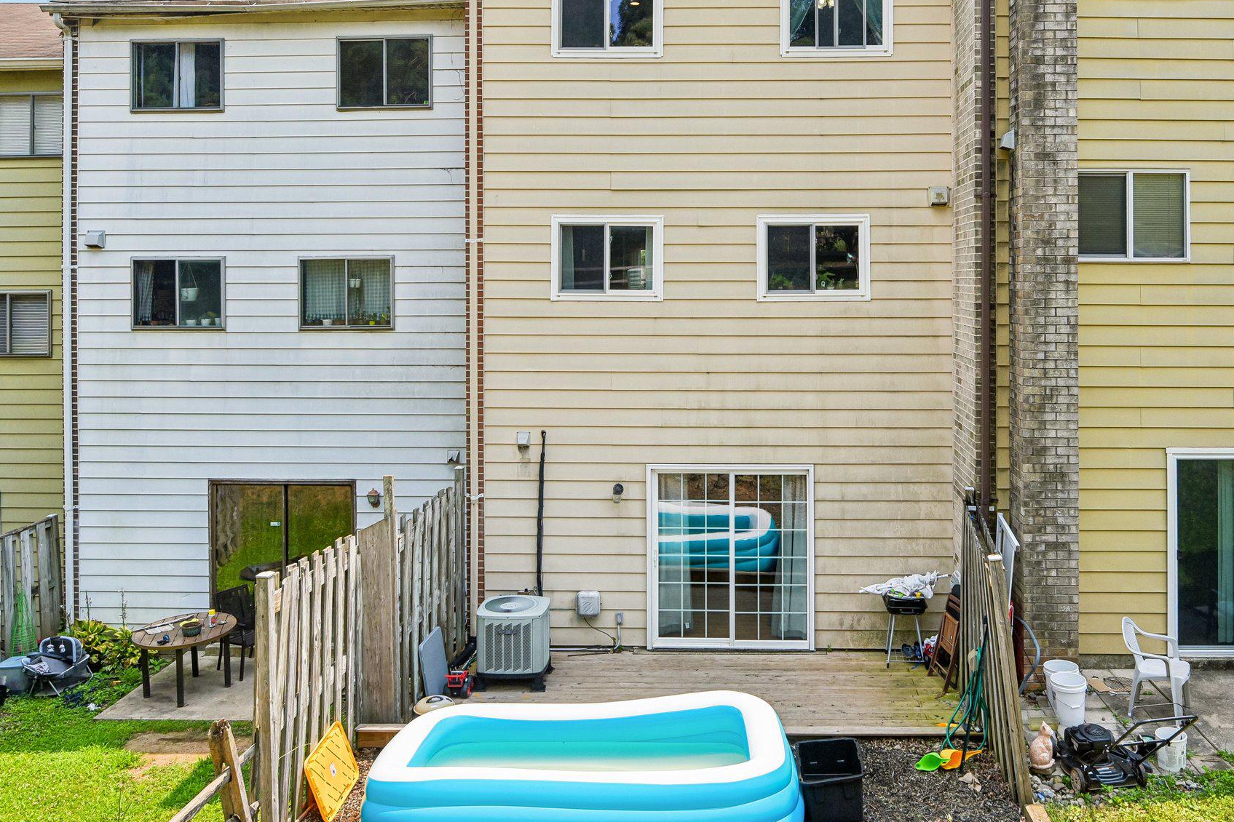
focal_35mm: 29
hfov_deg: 63.1
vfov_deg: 45.0
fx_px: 994
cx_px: 736
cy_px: 395
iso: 400
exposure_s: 1/800
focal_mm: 24
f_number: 8
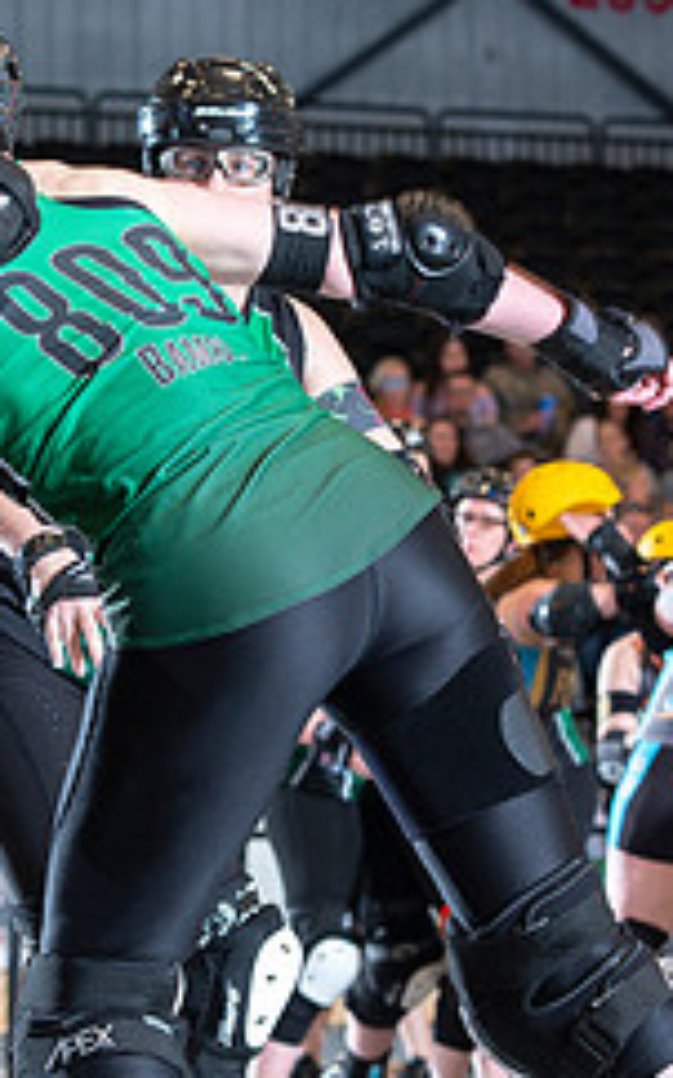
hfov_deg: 6.2
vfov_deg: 10.0
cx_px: 80
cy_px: 702
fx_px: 6170
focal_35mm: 210
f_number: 5.6
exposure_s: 1/160
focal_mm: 86
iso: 640
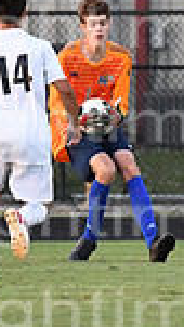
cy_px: 79
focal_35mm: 1815
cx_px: 76
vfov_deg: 1.2
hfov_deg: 0.7
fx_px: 15734
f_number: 4.5
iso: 4000
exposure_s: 1/1000
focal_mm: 300
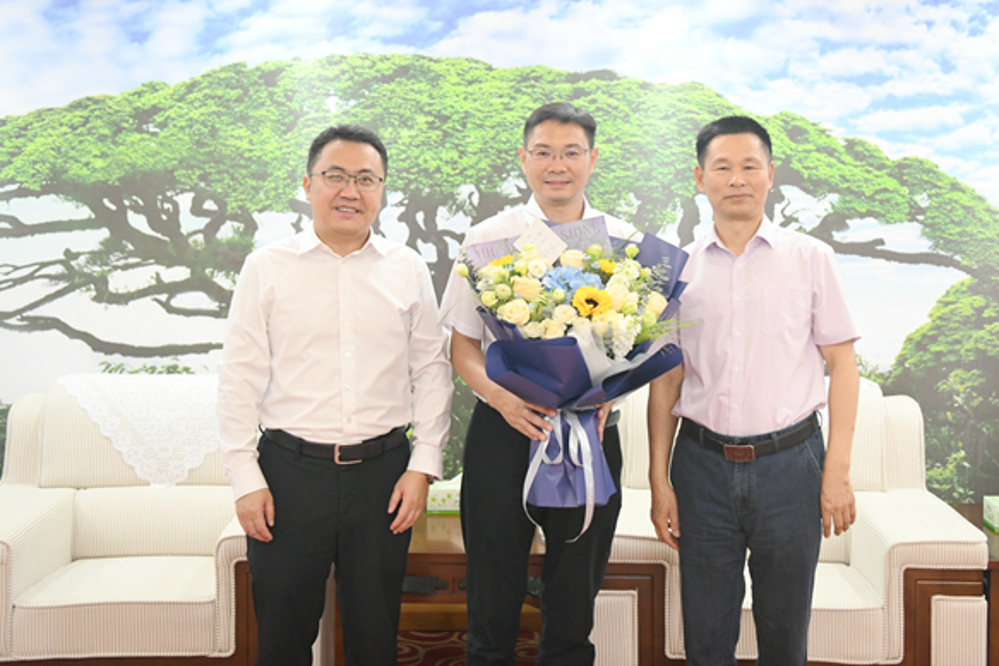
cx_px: 511
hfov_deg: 53.1
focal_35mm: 36
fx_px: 999
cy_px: 329
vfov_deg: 36.9
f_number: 2.8
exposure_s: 1/125
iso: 1800
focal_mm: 35
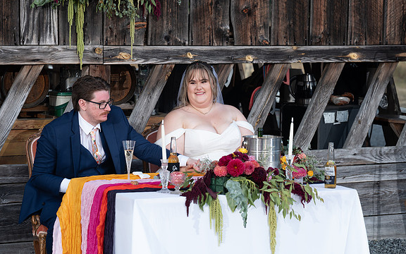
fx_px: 1250
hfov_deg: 18.4
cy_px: 123
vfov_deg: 11.6
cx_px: 204
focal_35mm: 113
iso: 320
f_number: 5.6
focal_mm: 110
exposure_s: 1/125
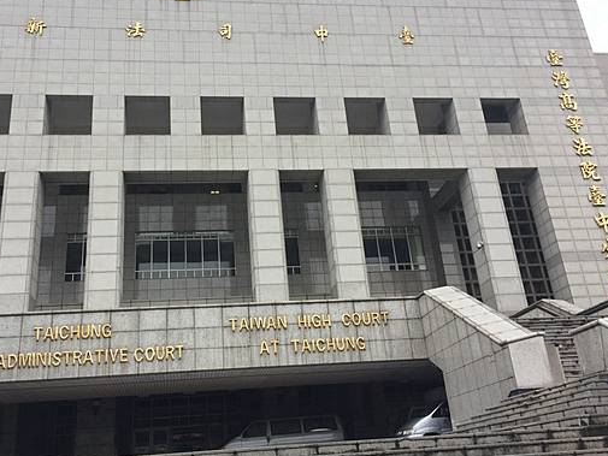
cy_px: 186
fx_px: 650
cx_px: 272
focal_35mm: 37
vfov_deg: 38.5
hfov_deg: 50.0
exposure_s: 1/360
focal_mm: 4.15
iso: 32
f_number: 2.2
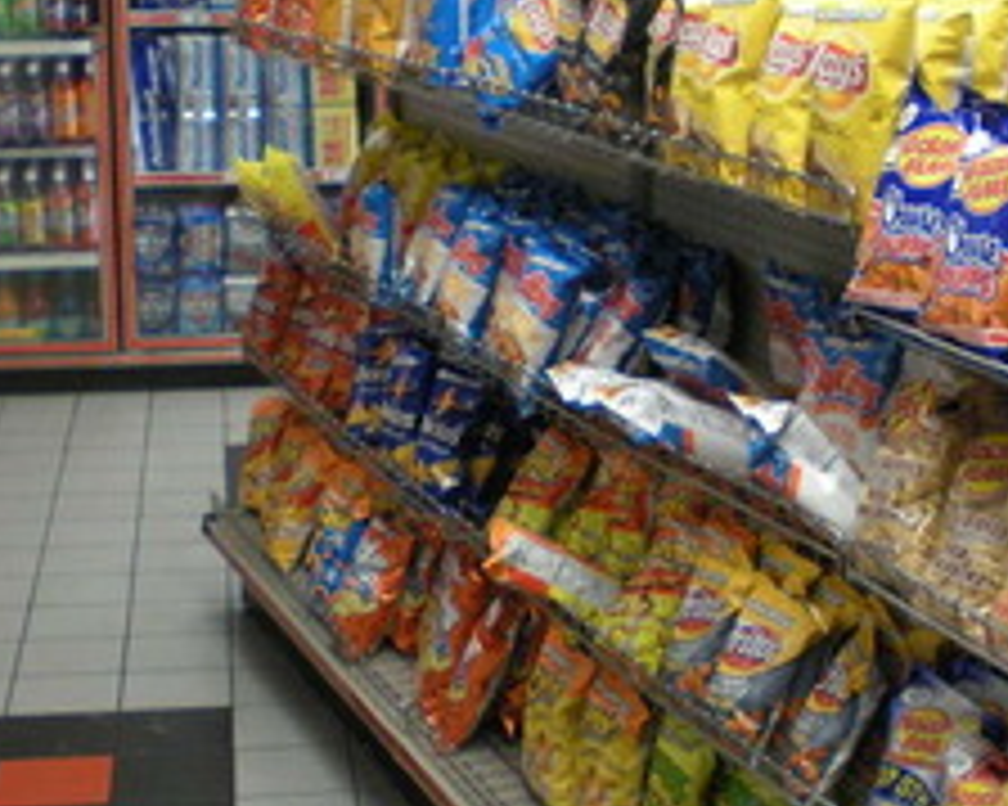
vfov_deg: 20.4
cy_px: 311
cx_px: 659
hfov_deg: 25.3
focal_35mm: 75
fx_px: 2236
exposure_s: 1/45
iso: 200
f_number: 3.1
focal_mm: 6.3
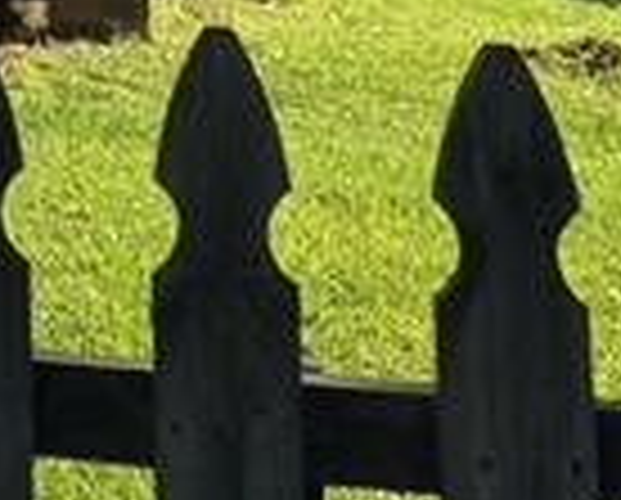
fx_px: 2413
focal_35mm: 131
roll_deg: -1.4
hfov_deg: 12.5
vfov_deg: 10.8
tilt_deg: +6.3
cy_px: -486
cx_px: -693
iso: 25
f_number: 2.2
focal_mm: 4.15
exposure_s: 1/732
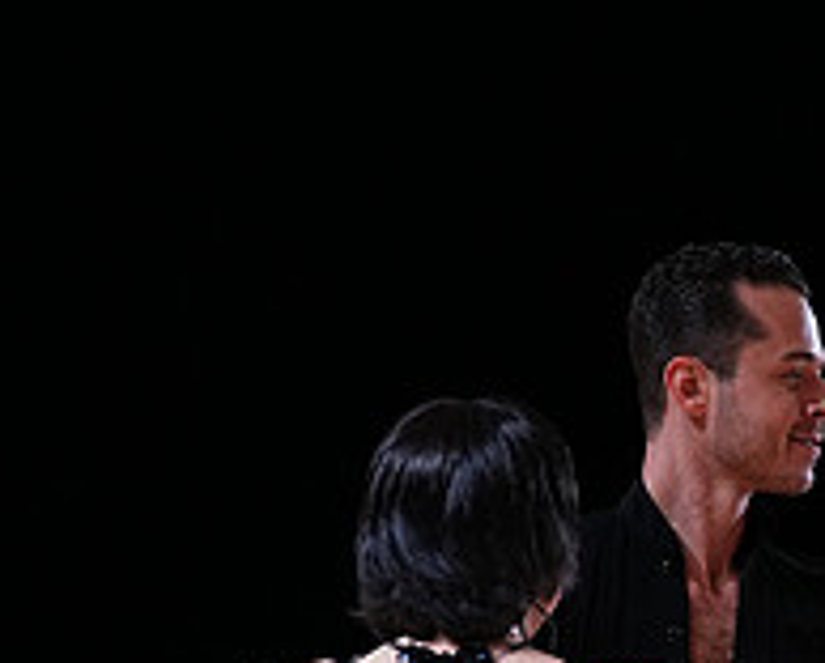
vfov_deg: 4.4
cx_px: 580
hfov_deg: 5.5
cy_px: 1033
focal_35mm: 350
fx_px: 8563
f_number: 4
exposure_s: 1/400
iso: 1250
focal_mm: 125
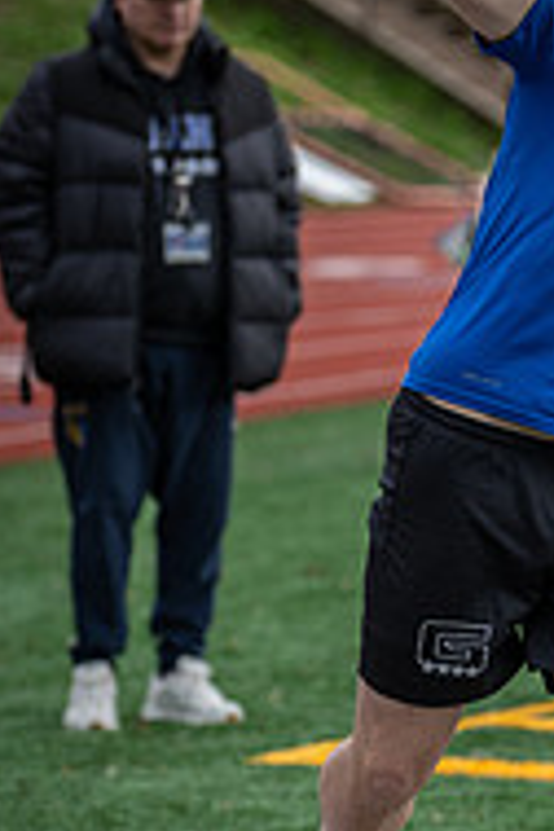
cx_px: 580
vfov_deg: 7.1
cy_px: 558
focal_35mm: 291
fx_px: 6717
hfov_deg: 4.7
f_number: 2.8
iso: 560
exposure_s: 1/1250
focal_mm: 122
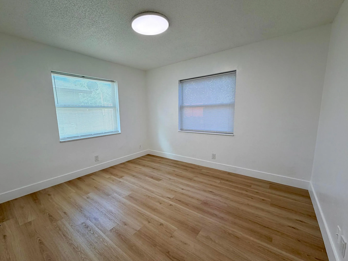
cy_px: 134
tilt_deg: -8.6
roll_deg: +1.7
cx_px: 165
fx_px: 151
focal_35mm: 15
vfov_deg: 81.7
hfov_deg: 98.1
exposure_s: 1/121
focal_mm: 2.22
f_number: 2.2
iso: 64
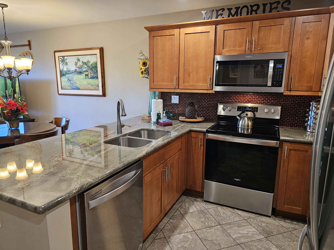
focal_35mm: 23
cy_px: 125
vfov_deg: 58.9
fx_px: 222
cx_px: 167
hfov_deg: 73.9
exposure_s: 1/120
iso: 500
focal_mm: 6.3
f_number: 1.7
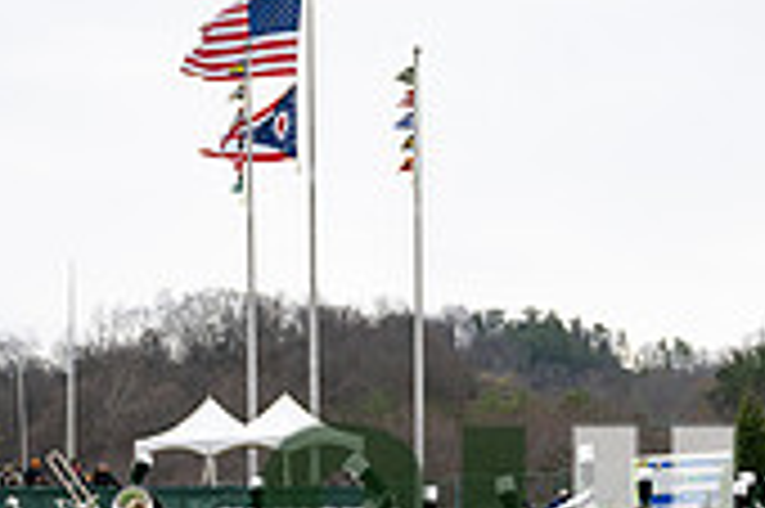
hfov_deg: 14.6
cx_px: 598
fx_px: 2972
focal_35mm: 140
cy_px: 636
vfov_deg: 9.6
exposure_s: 1/500
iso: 160
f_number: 2.8
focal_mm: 41
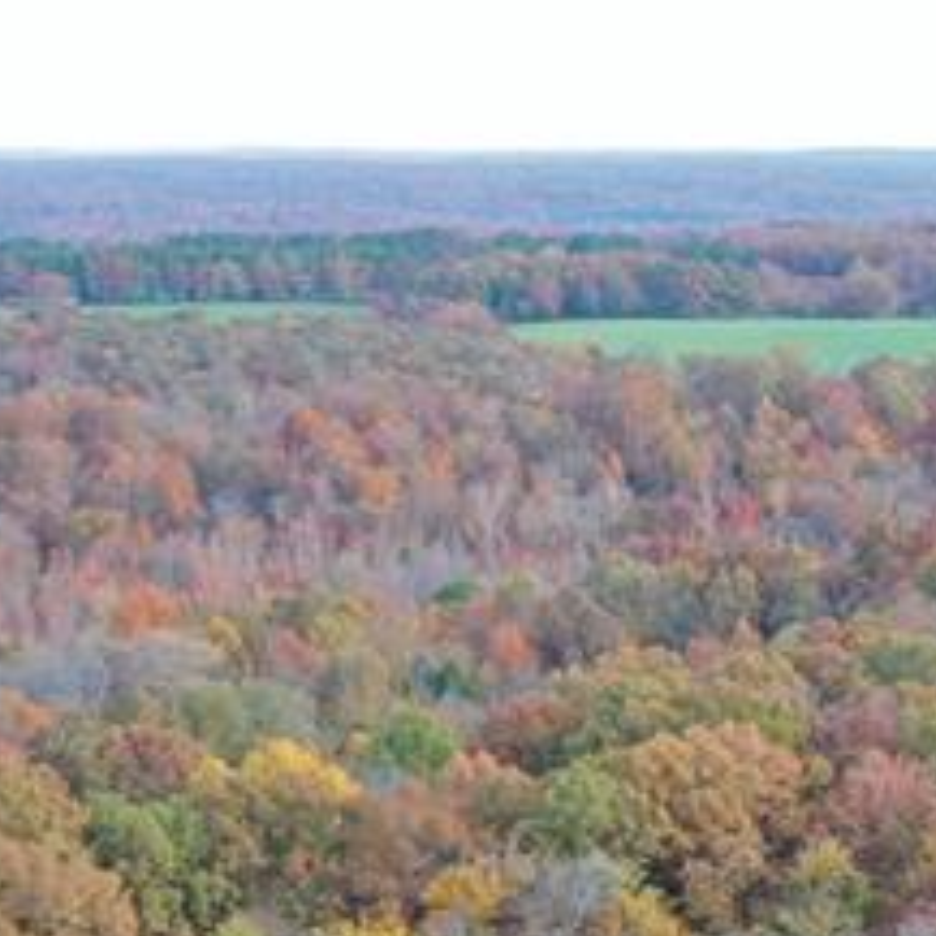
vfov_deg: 15.0
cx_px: 1518
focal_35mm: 112
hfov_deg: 14.3
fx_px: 3426
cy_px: 1121
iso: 100
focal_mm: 10.26
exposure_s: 1/80
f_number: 3.5
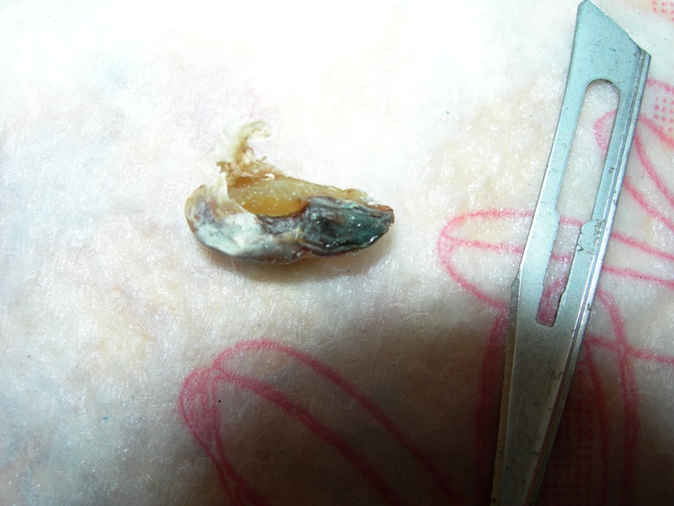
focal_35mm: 38
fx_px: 740
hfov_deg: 49.0
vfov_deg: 37.7
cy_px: 253
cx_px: 337
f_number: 4.8
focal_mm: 7.8
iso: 50
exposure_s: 1/60.1
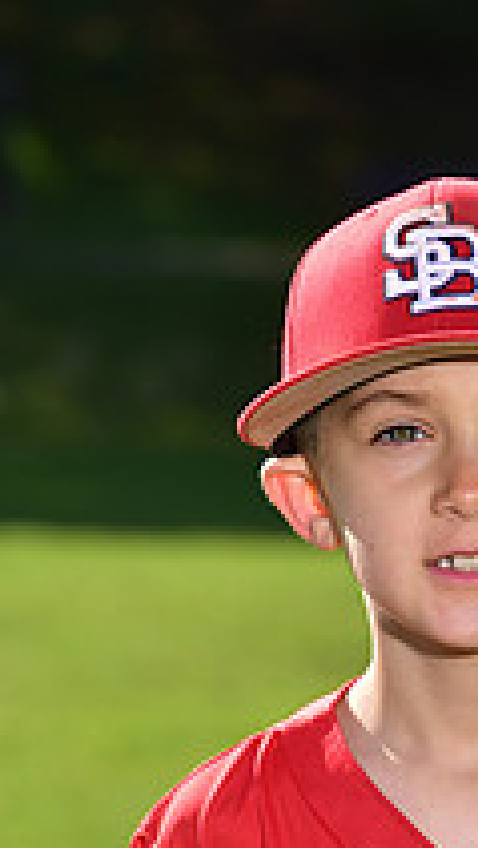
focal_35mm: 345
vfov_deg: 6.2
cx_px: 476
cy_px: 969
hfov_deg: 3.5
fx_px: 7758
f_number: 5.6
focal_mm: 120
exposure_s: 1/250
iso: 80
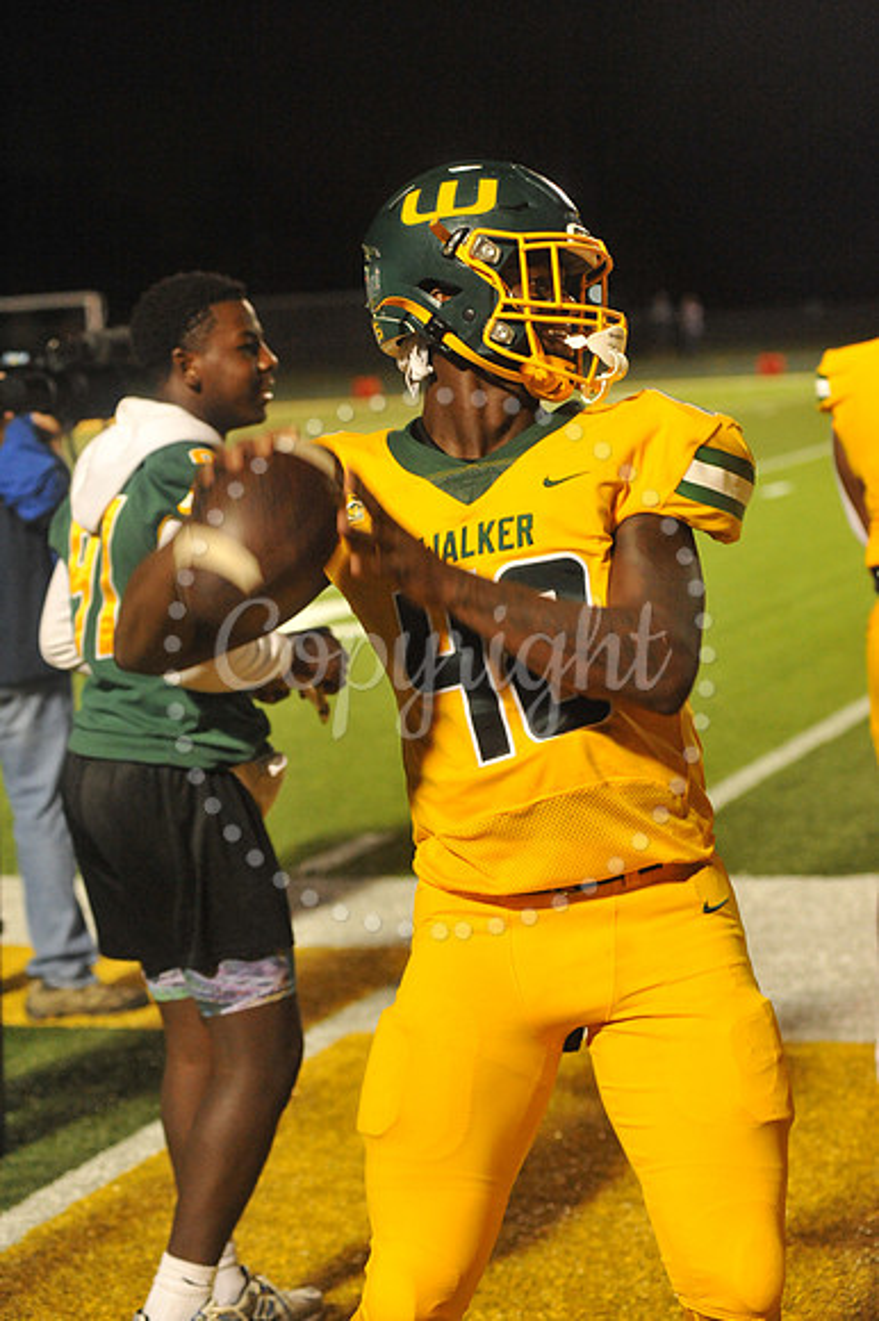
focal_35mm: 80
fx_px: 2933
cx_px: 440
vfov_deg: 25.4
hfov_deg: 17.0
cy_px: 660
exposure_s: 1/250
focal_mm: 80
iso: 6400
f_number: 4
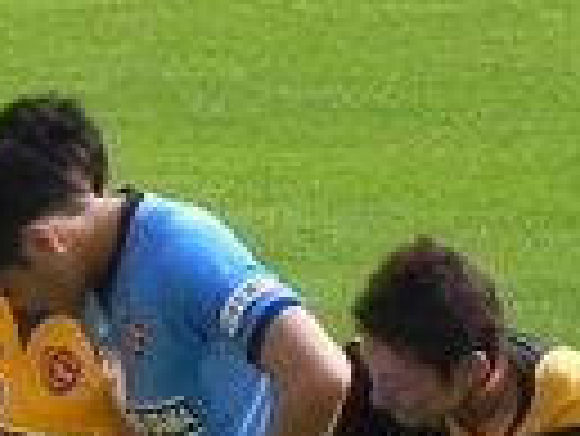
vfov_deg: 1.5
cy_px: 306
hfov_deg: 2.0
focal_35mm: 1002
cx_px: -1138
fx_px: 16804
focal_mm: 28.8
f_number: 5.6
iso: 160
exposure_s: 1/273
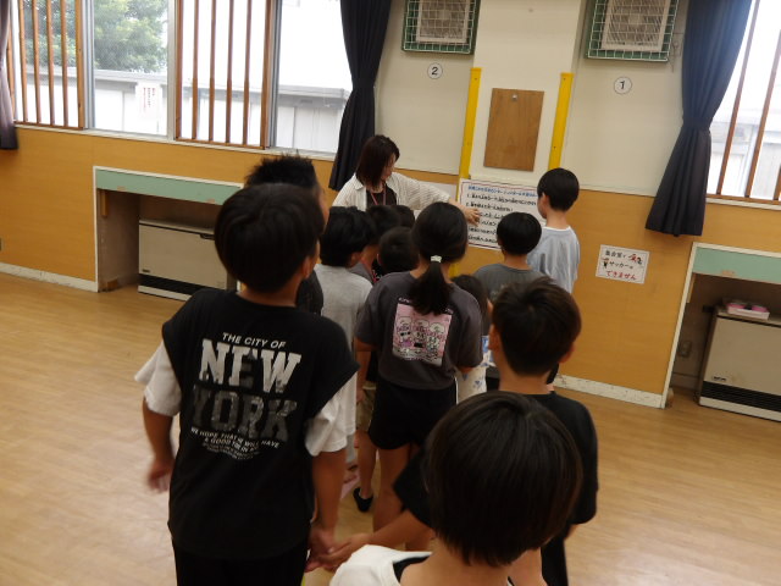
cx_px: 390
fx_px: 609
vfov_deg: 51.4
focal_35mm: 27
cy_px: 293
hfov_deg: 65.3
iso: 185
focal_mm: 4.9
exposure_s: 1/60
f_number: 3
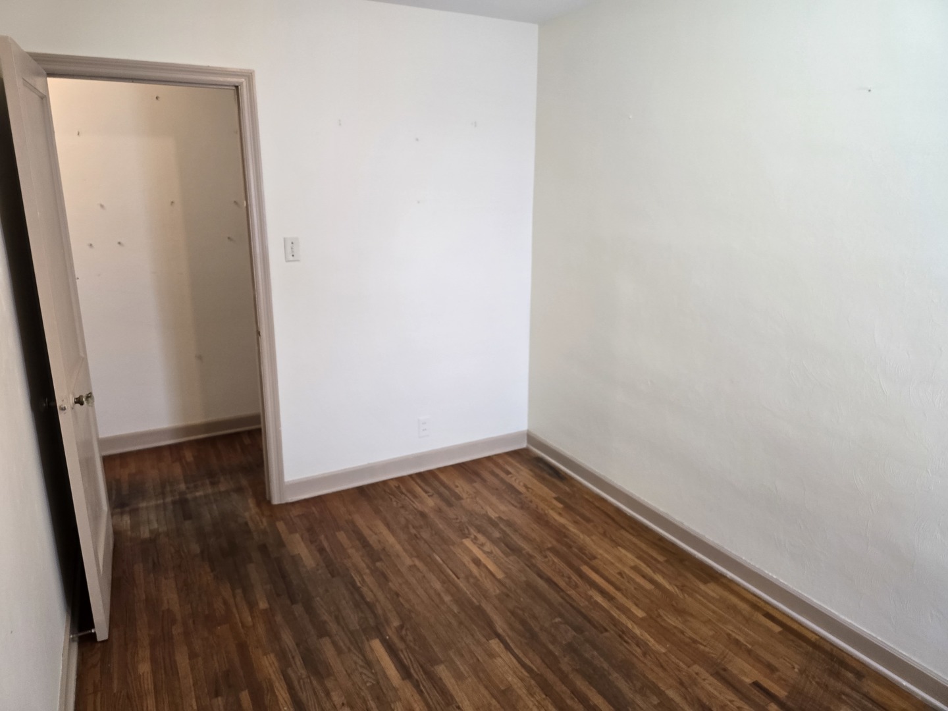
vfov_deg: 58.9
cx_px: 474
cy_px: 356
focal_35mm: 23
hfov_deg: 73.9
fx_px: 630
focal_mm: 6.3
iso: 125
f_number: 1.7
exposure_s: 1/120
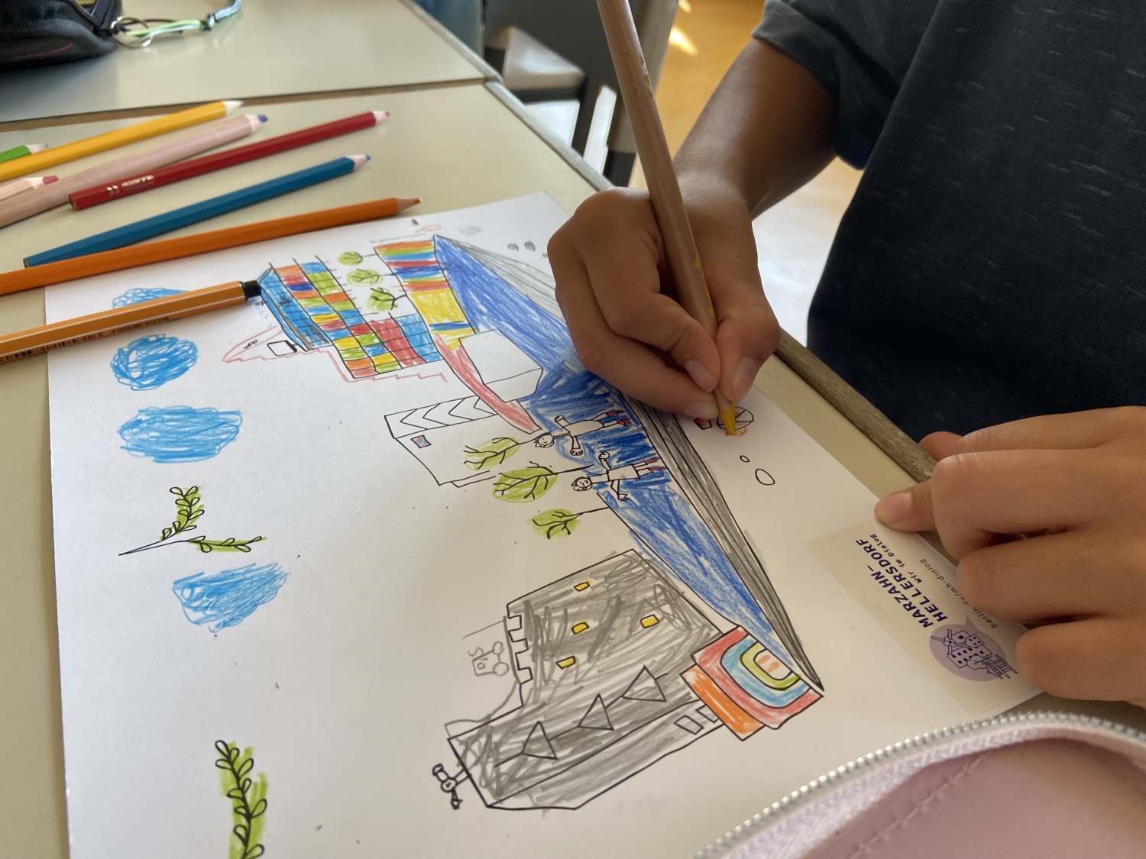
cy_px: 430
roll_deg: -1.5
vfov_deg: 53.1
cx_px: 573
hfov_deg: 67.3
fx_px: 861
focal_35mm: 26
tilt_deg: -37.2
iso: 100
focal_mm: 4.25
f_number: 1.8
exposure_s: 1/121
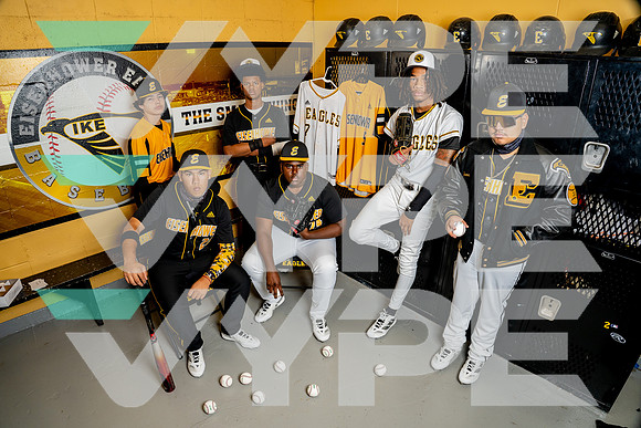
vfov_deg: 60.9
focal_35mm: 20
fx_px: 364
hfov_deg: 82.7
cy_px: 219
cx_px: 314
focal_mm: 20
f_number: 8
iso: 400
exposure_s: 1/200
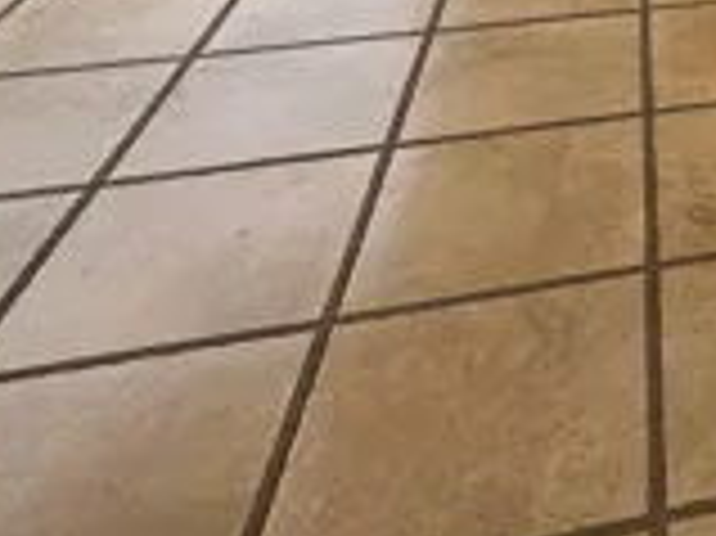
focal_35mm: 56
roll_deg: -1.9
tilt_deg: +0.0
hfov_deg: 26.9
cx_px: 1006
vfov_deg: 18.4
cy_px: -504
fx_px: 1157
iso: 40
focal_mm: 2.22
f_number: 2.2
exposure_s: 1/654
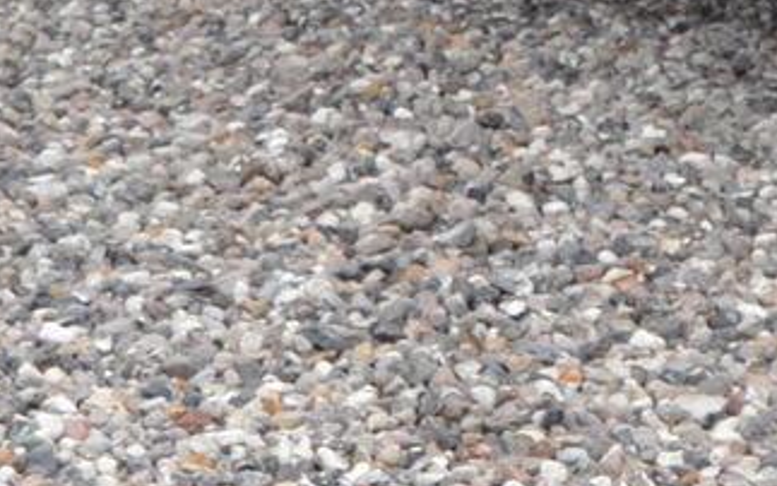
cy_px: -934
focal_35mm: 209
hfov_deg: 9.8
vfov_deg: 5.9
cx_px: 1090
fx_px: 4427
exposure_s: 1/160
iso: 100
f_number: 6.3
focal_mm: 23
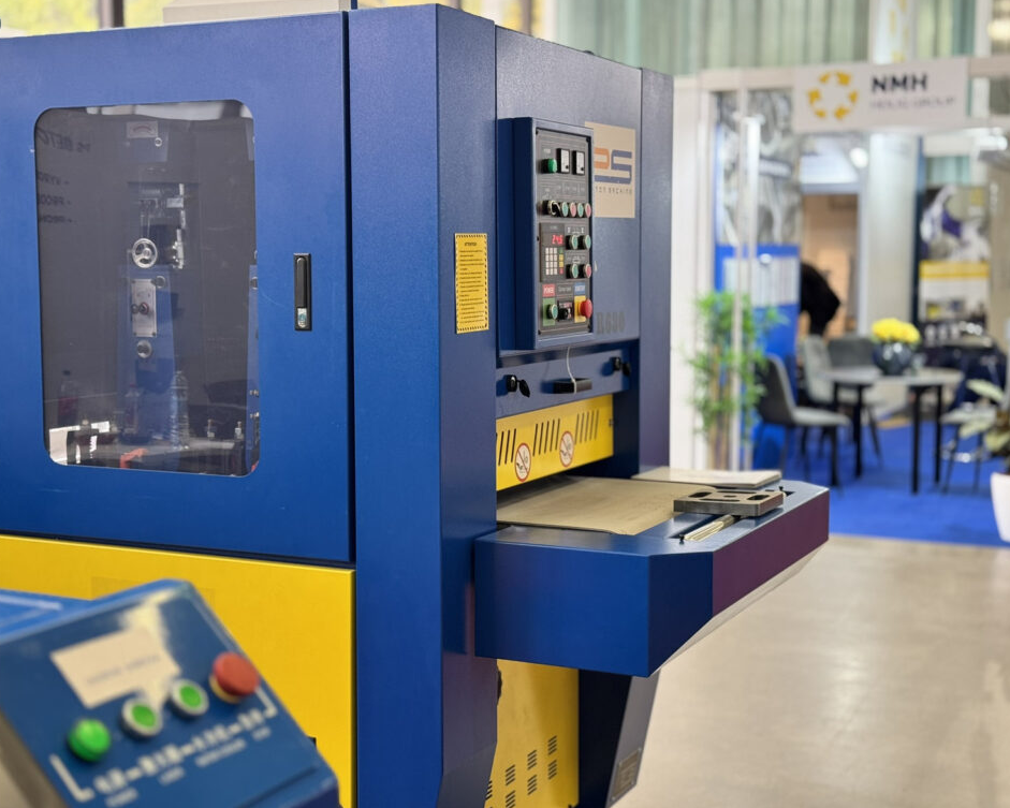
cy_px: 398
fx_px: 1525
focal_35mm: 51
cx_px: 473
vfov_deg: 29.7
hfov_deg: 36.6
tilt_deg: -5.5
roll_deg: +0.1
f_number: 1.78
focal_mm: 6.76
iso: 160
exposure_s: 1/50
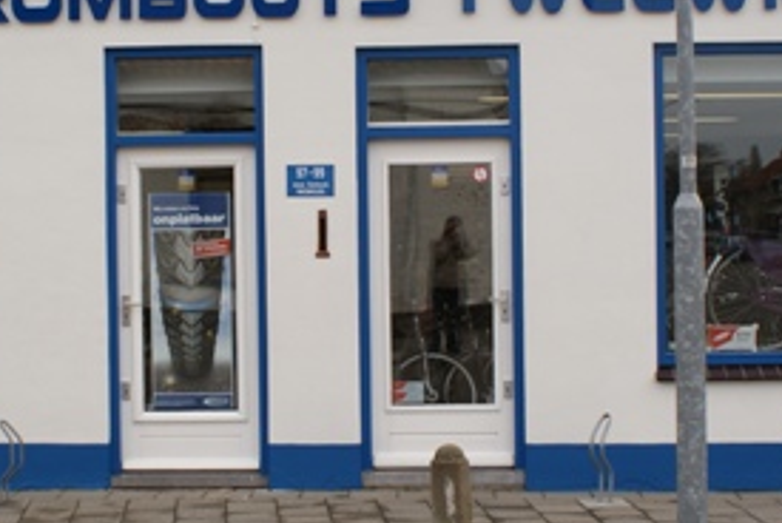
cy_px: 152
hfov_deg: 25.9
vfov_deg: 17.5
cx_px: 350
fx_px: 1696
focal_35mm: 78
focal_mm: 24
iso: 100
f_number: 8
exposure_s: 1/80
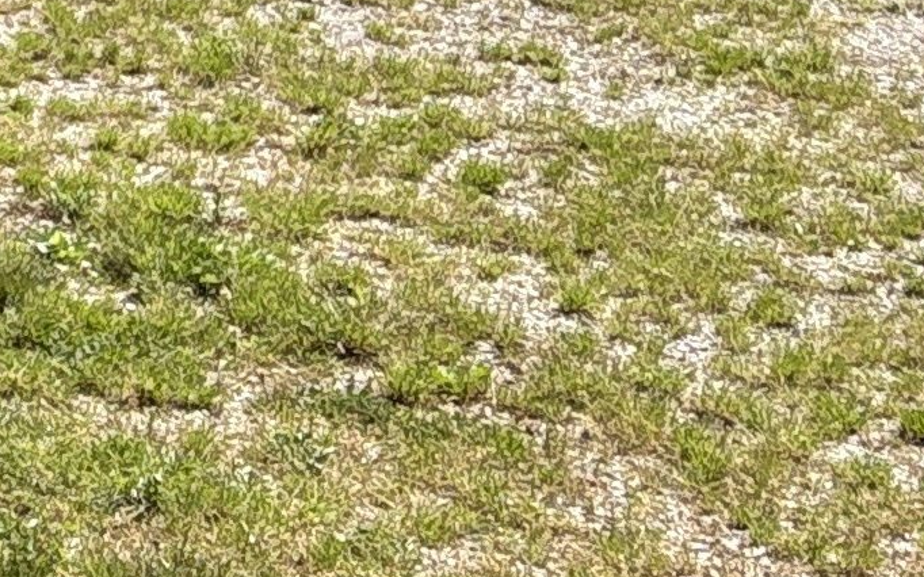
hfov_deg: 10.0
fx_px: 4104
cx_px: -1745
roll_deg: -2.3
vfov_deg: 7.6
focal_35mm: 163
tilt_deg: -4.4
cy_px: -740
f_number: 1.6
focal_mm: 5.96
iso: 50
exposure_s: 1/2538
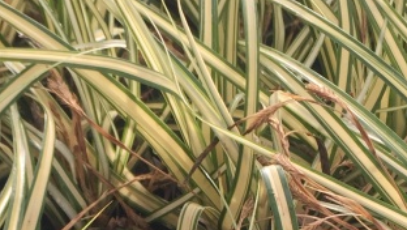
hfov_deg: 19.6
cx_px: 81
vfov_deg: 10.8
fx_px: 1166
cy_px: 351
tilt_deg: -46.4
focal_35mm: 108
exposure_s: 1/439
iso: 32
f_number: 2.2
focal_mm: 4.15
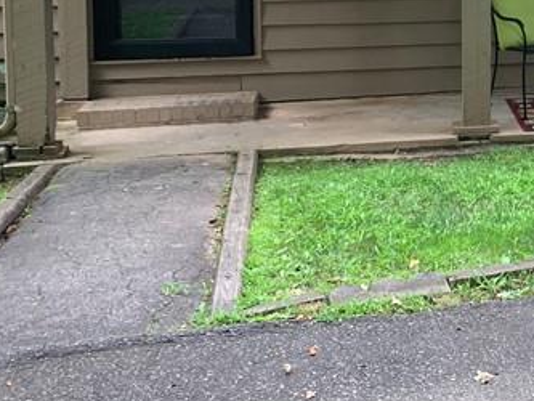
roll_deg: +0.4
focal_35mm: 80
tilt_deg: -4.3
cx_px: 699
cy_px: -38
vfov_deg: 17.8
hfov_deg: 21.9
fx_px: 1235
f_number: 1.8
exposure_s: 1/122
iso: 25
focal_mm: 4.25
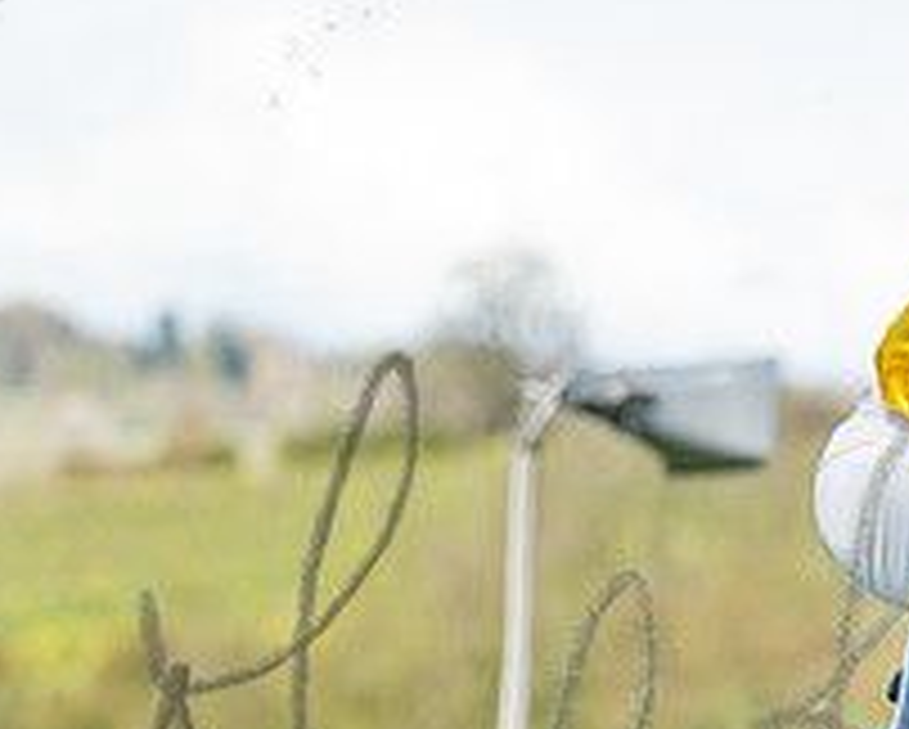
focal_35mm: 480
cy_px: 785
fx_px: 12926
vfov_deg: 3.2
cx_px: 1229
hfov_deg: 4.0
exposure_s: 1/1600
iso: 200
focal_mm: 115
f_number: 2.8
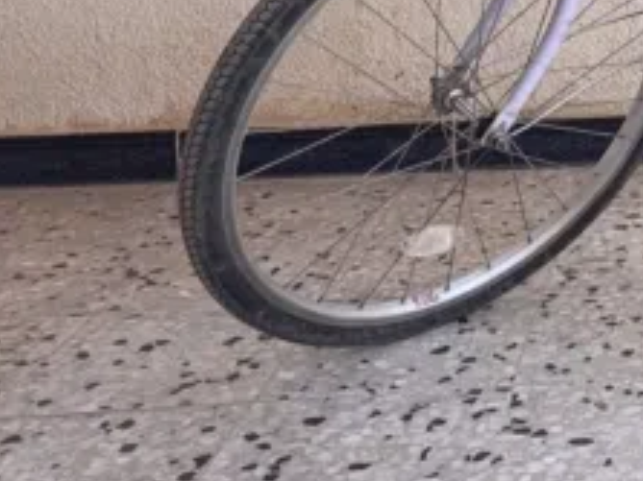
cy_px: -46
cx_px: 917
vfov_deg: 21.1
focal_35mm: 66
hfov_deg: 24.2
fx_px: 1225
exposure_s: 1/100
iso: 80
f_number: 1.7
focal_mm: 6.11
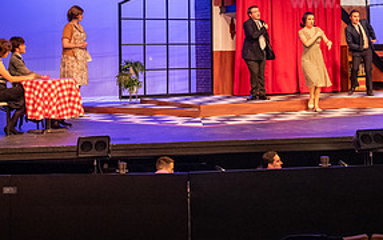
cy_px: 30
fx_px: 752
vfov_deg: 17.9
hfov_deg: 28.5
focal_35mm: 72
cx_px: 230
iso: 3200
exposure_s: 1/160
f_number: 3.2
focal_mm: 35
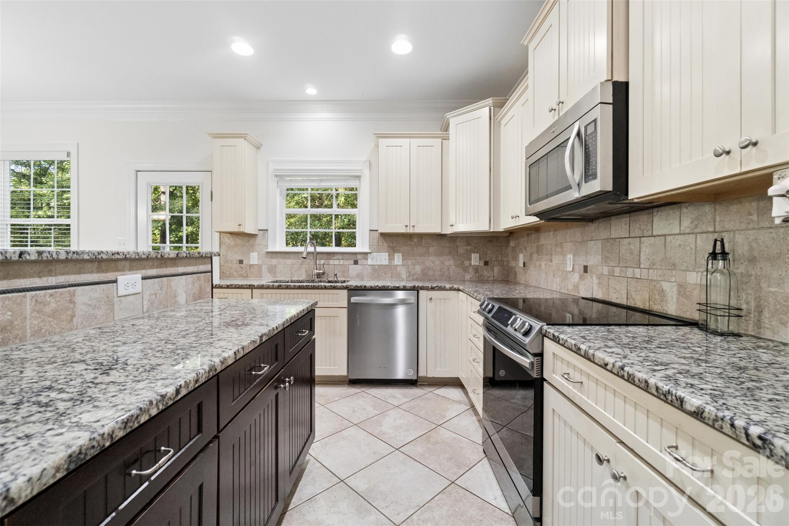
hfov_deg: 100.4
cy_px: 263
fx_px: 329
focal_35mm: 15
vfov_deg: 77.3
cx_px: 394
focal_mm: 10
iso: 800
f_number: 7.1
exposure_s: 1/30
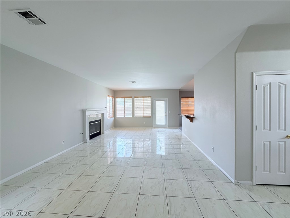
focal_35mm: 14
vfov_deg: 85.7
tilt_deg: -1.0
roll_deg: +1.1
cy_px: 109
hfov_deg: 102.1
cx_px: 145
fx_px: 117
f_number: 2.2
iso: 200
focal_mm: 2.22
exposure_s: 1/121
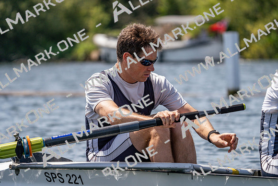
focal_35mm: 275
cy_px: 93
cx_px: 139
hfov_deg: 7.5
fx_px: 2124
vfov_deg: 5.0
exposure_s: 1/2000
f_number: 5.6
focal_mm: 275
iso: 250
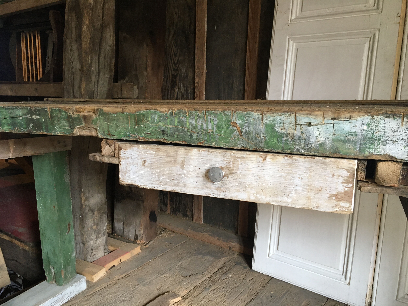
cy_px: 153
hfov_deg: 61.7
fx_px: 342
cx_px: 204
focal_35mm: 29
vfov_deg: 48.2
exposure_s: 1/33
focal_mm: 4.15
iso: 125
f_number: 2.2
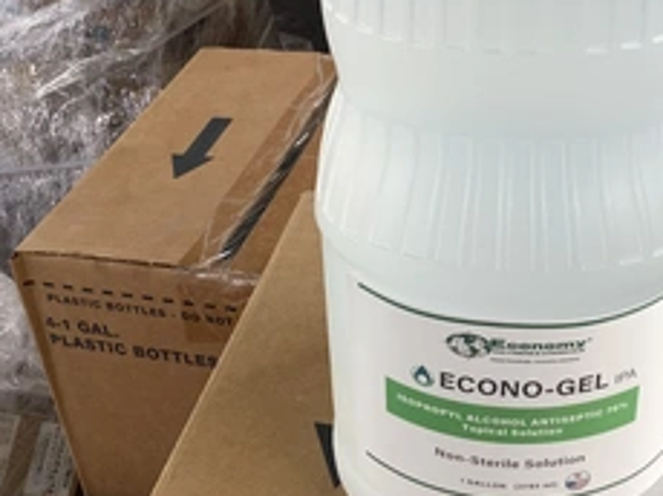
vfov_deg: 26.7
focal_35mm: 54
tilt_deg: -28.8
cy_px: 138
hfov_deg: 35.3
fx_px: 1033
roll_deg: +3.2
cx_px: 438
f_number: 2.4
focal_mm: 3.3
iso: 25
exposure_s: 1/268
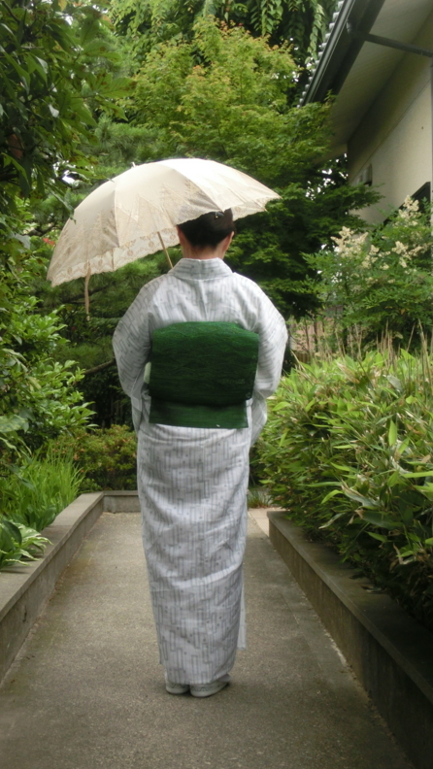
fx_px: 1122
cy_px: 382
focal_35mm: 55
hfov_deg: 21.8
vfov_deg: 37.8
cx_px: 173
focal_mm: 9.16
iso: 250
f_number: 4.3
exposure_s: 1/250
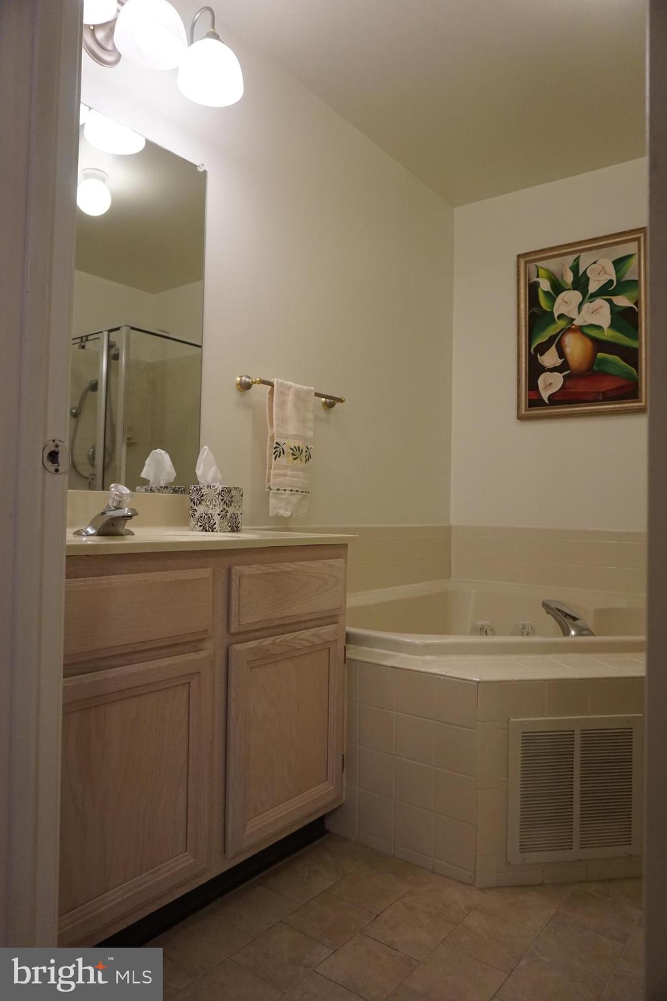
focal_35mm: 24
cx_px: 334
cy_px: 500
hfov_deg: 53.1
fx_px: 667
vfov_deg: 73.7
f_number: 4
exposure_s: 1/160
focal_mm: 16
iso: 1250
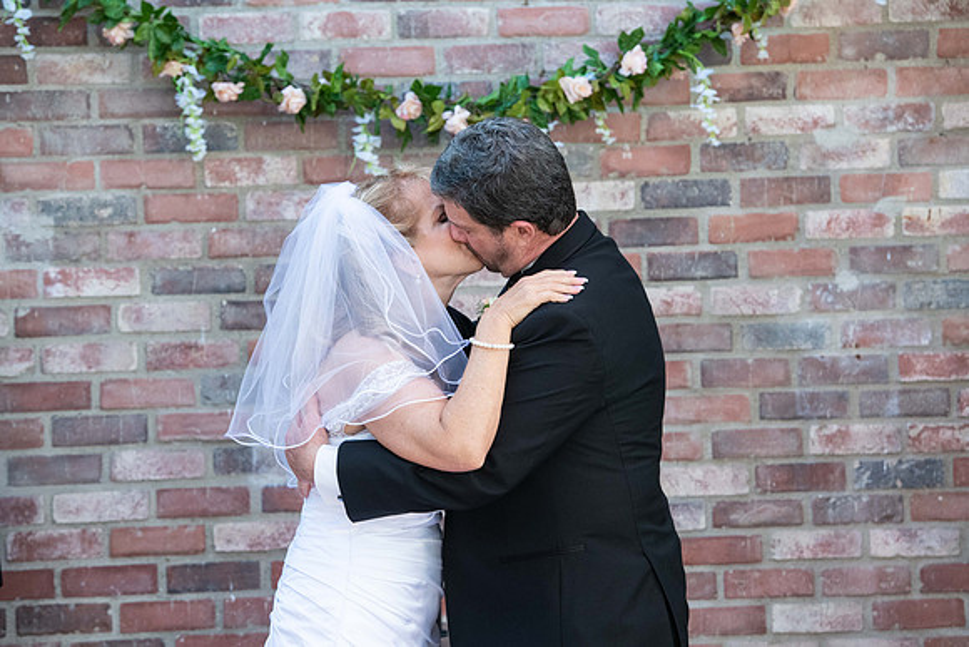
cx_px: 484
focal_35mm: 125
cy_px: 324
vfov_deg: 11.0
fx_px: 3365
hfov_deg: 16.4
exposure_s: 1/1000
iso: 1250
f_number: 5
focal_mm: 125
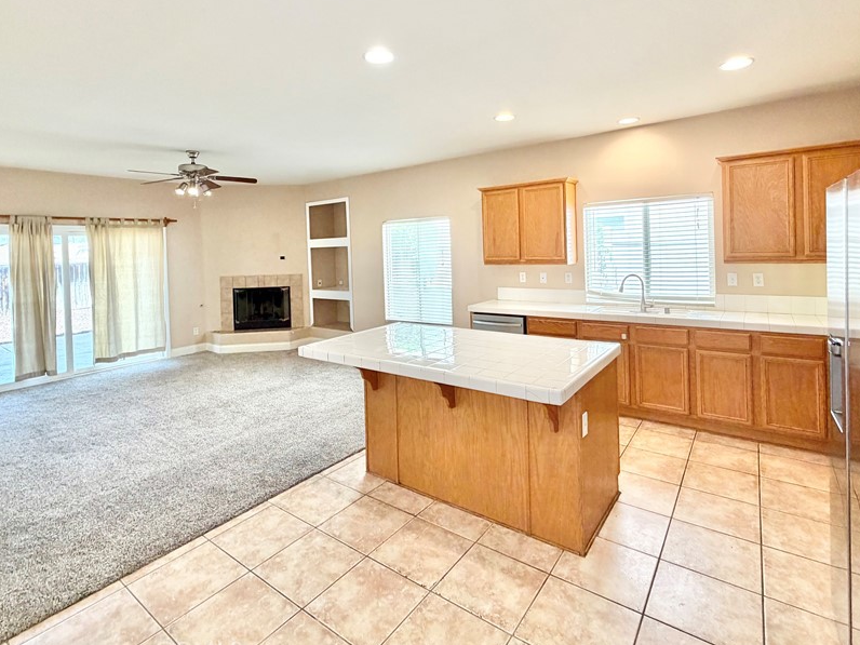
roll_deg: +1.9
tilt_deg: +0.0
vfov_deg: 70.7
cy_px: 252
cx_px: 426
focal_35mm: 18
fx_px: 447
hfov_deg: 87.8
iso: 160
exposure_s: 1/120
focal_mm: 2.22
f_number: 2.2
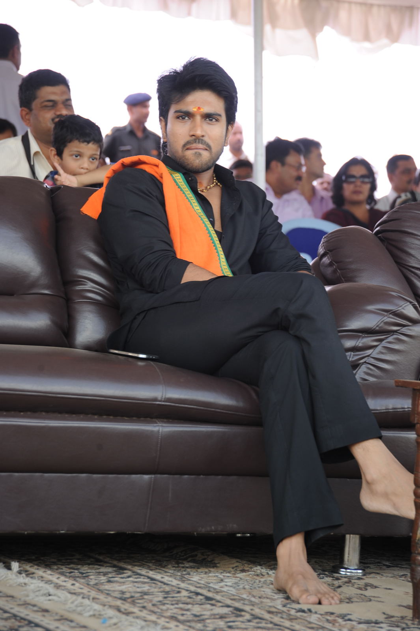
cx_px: 210
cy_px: 316
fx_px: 2102
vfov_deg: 17.1
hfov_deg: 11.4
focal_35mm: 120
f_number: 6.3
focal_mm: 120
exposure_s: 1/100
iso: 400
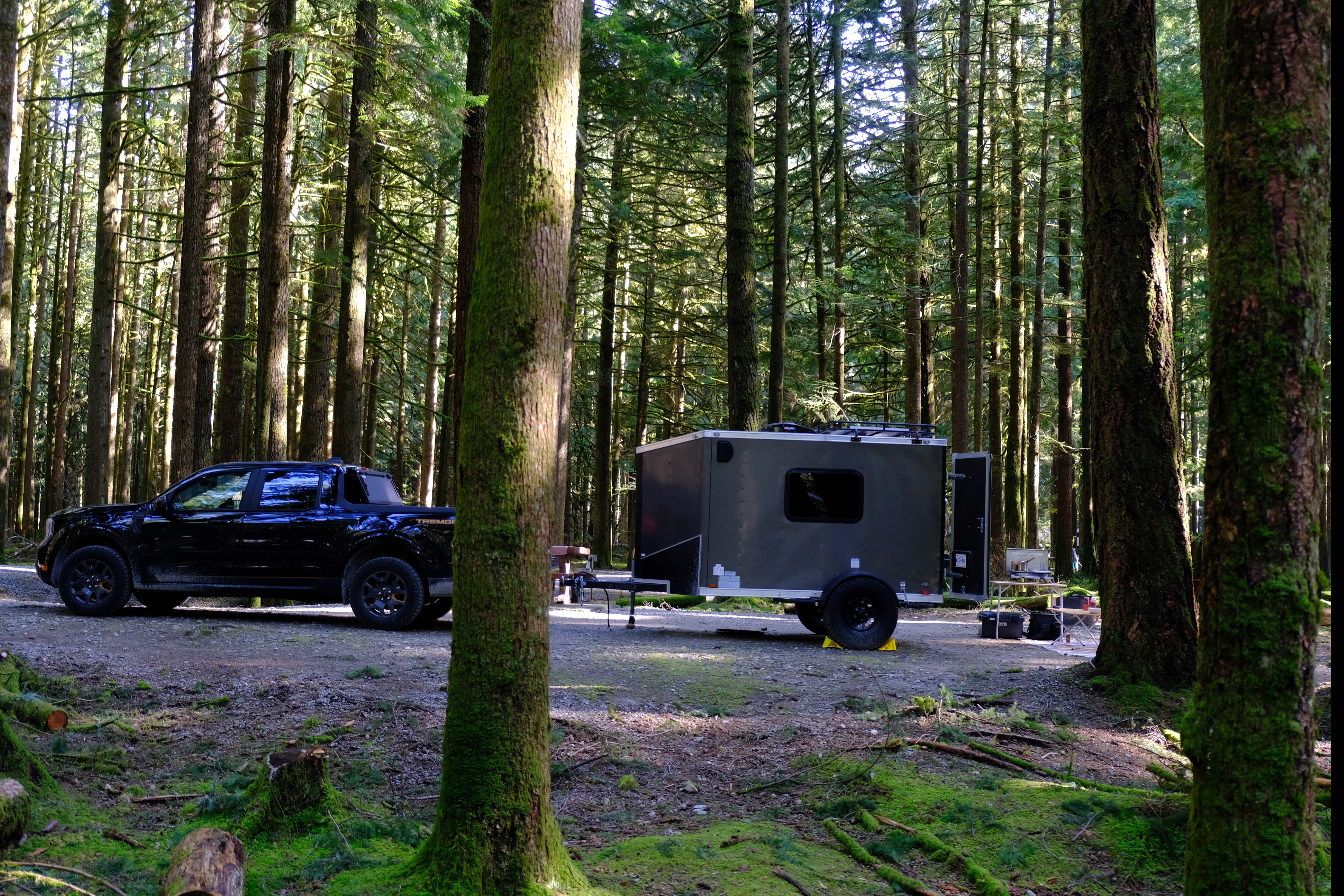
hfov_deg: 53.1
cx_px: 672
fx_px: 1344
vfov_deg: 36.9
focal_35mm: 36
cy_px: 448
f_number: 3.2
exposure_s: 1/34
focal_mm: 24.3
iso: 320
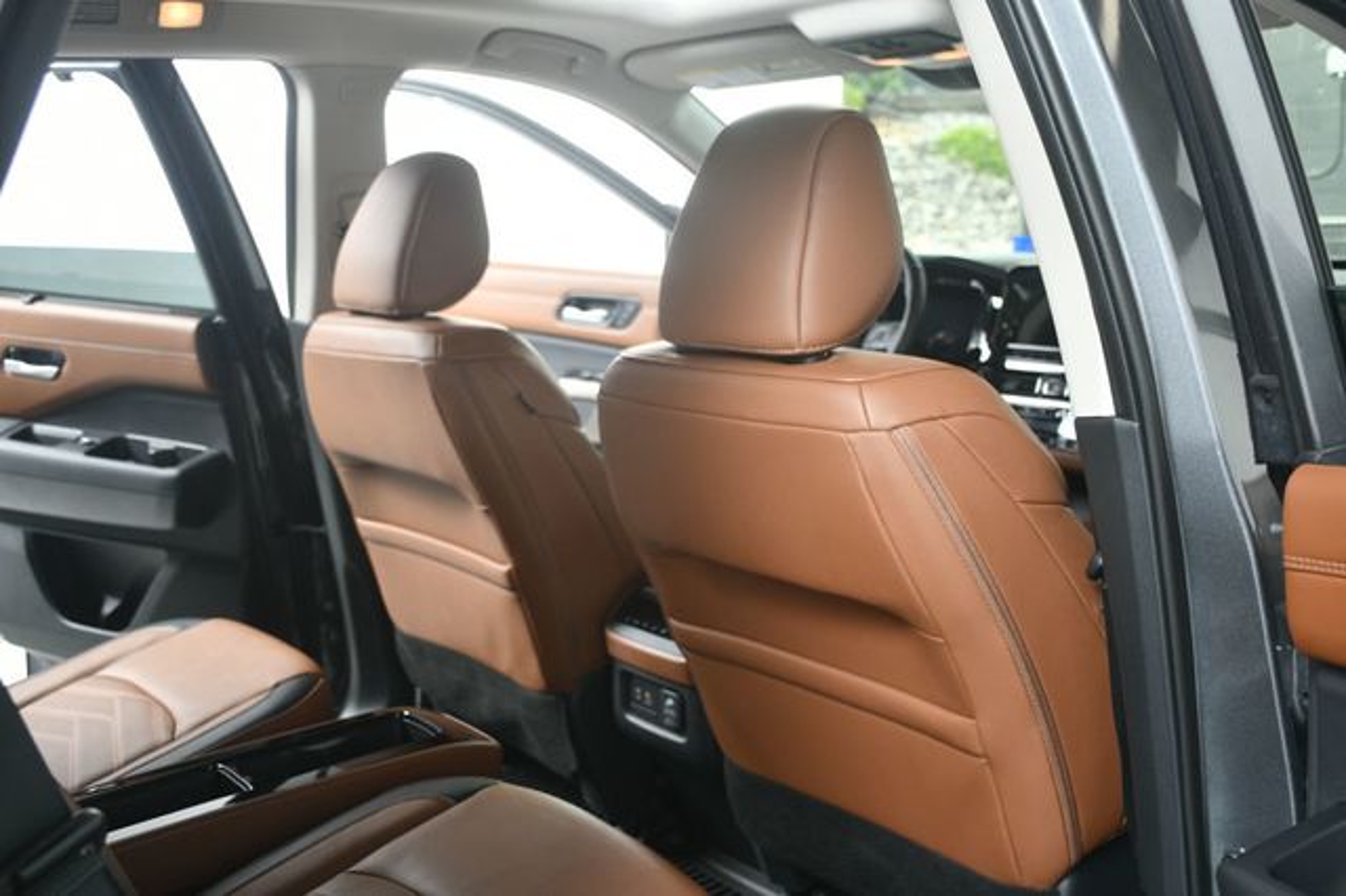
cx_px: 673
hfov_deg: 49.6
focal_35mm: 39
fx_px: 1457
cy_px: 448
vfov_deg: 34.2
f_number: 3.8
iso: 100
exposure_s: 1/160
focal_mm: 26
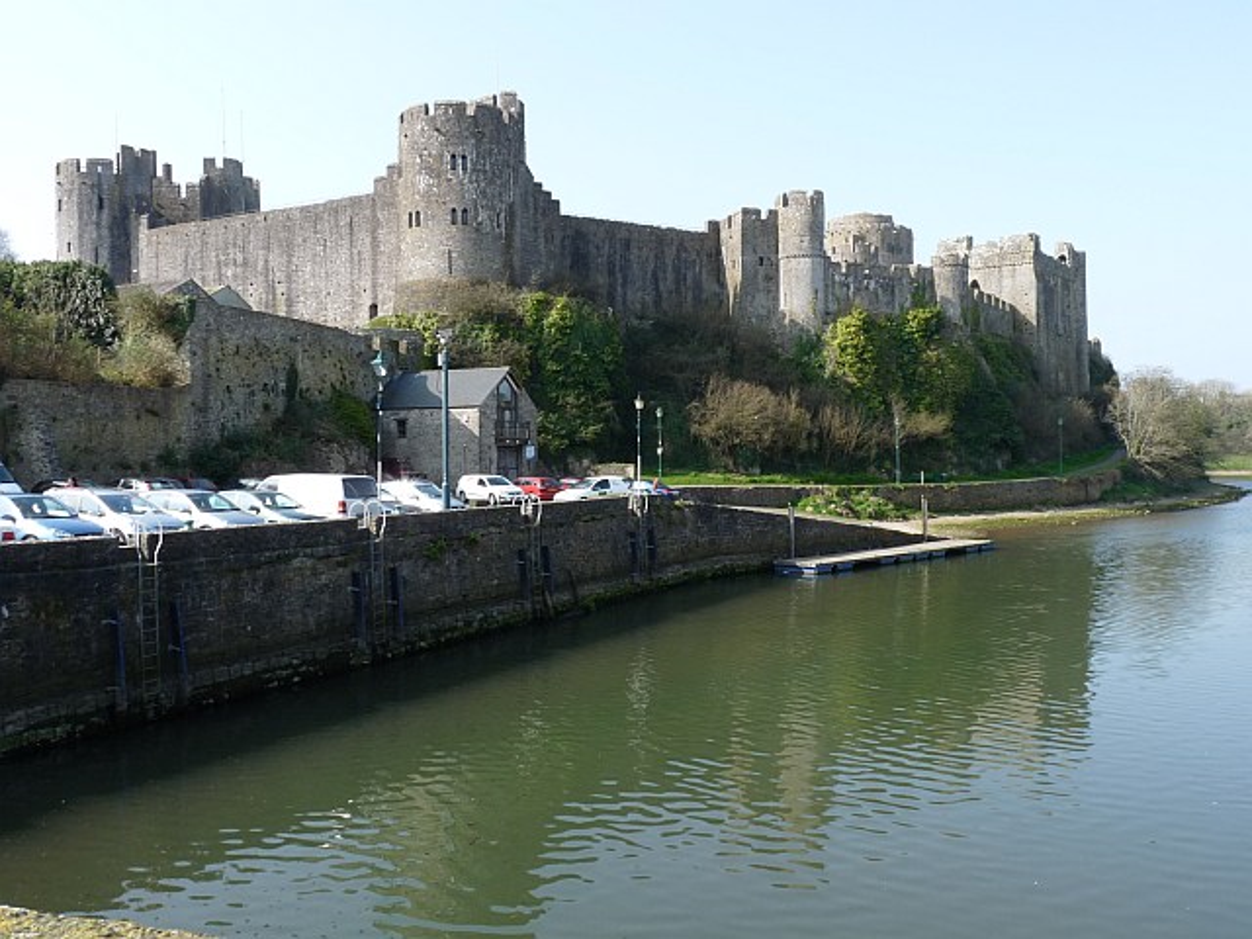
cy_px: 470
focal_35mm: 27
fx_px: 977
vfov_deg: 51.4
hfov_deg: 65.3
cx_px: 626
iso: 100
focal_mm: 4.8
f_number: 5.6
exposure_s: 1/200
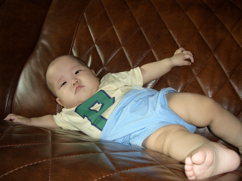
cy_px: 90
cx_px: 121
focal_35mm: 33
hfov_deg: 55.4
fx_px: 231
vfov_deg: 42.9
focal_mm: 7.1
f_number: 2.8
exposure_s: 1/60
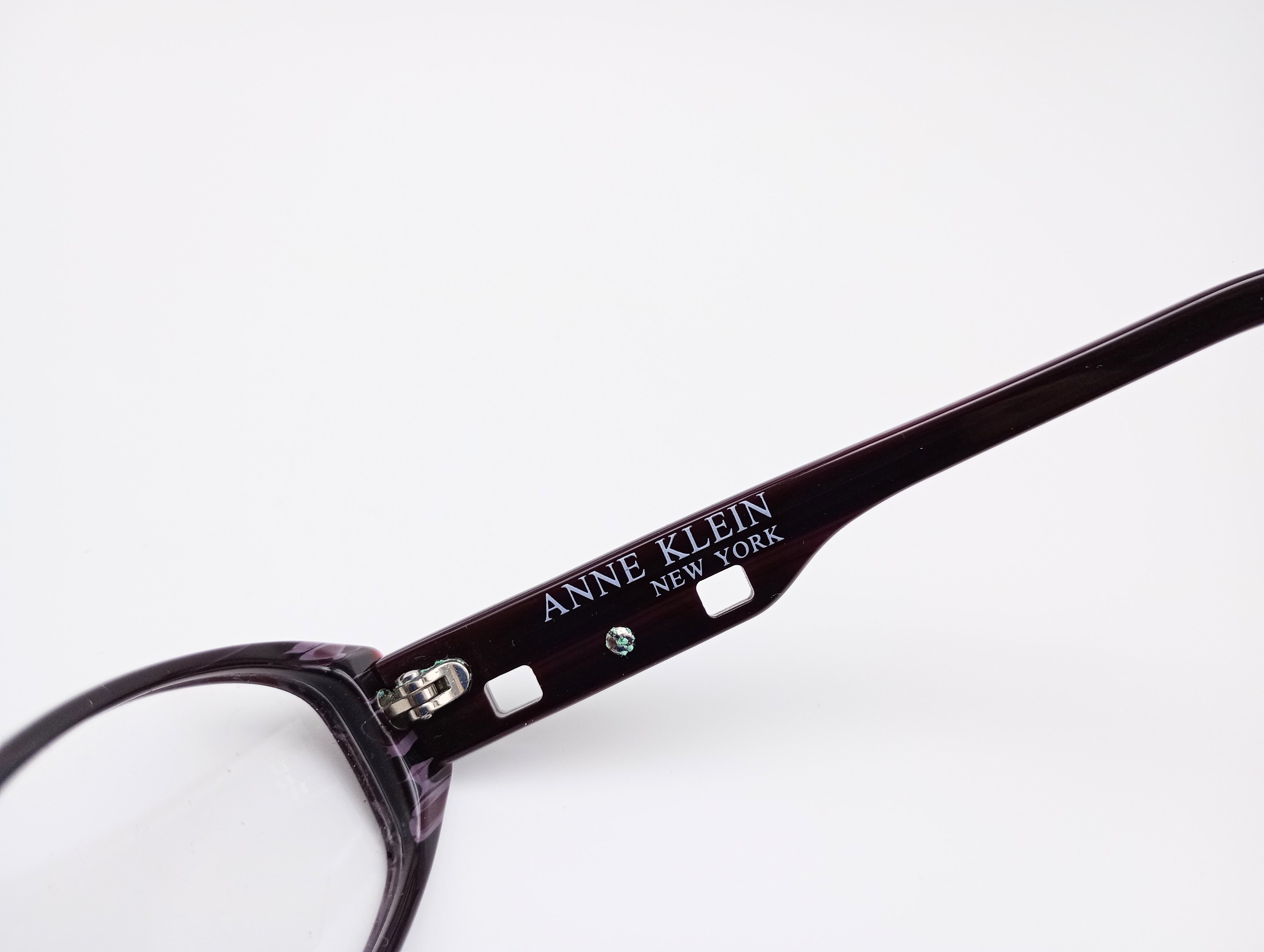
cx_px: 632
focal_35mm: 28
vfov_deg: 49.9
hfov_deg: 63.4
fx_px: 1024
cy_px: 476
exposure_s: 1/133
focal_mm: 4.27
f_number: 1.8
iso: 100
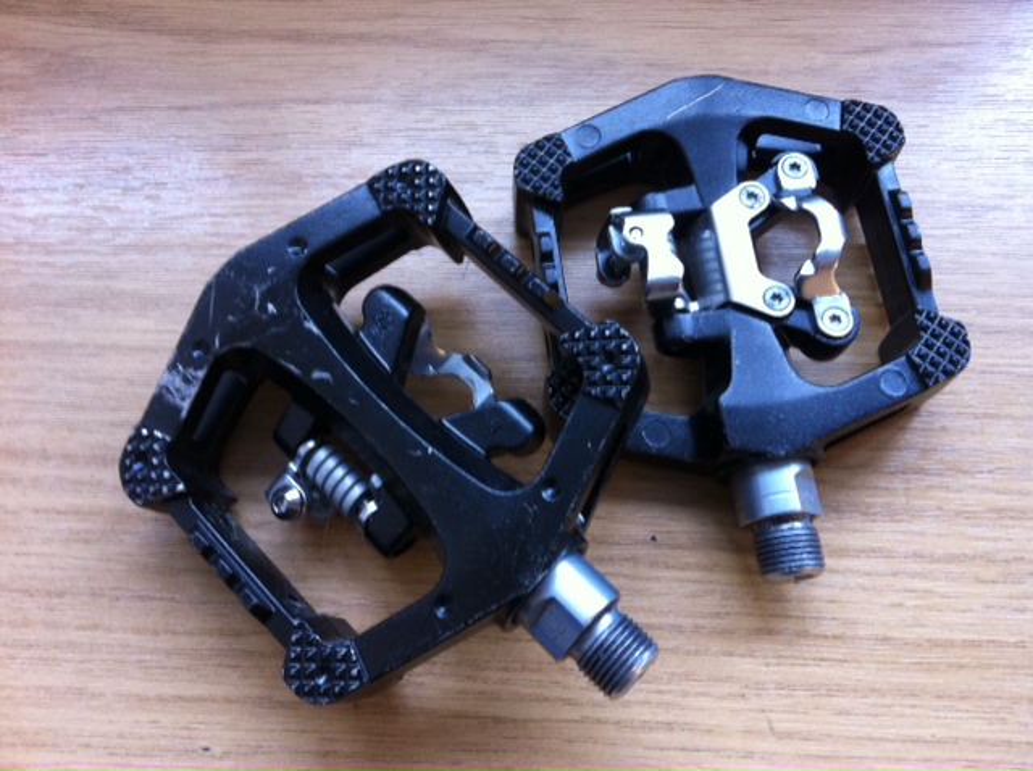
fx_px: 1043
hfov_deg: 52.7
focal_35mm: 35
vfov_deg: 40.6
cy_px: 386
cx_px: 516
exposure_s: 1/15
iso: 160
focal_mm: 3.85
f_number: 2.8
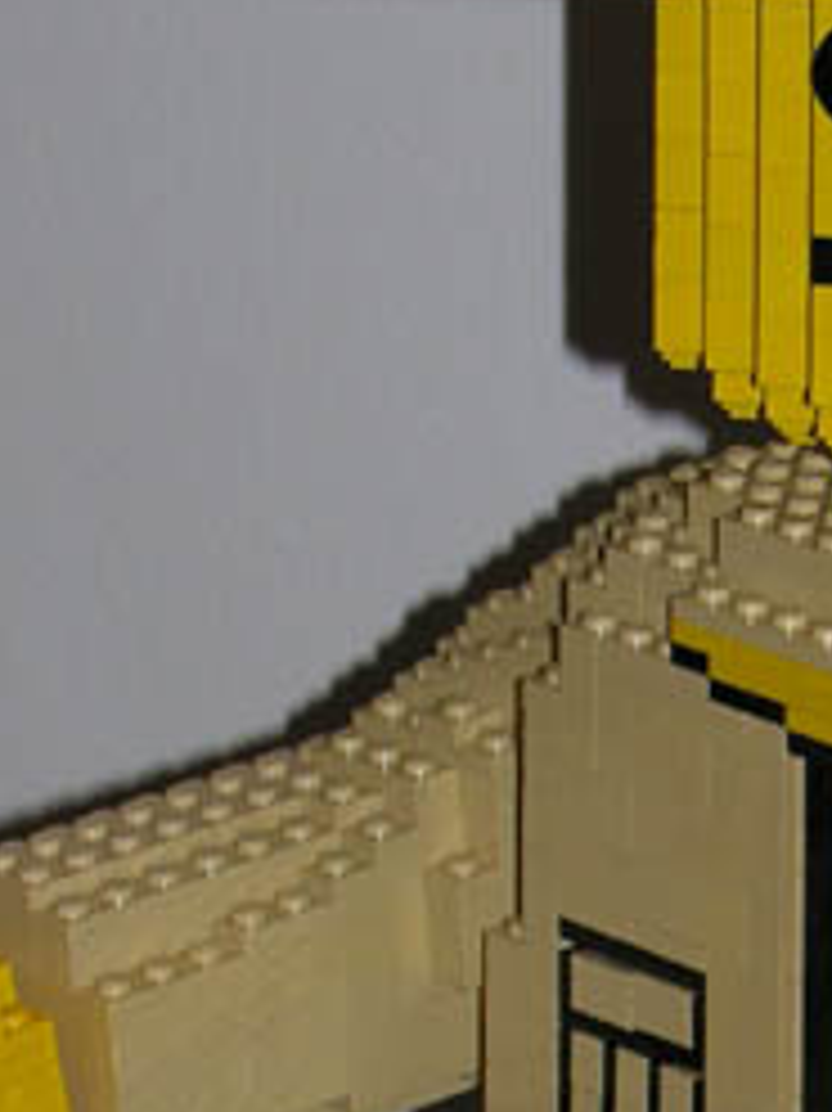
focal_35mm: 324
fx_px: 10392
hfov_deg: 4.6
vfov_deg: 6.1
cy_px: 1202
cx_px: 922
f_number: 3.4
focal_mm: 19.8
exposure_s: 1/60.1
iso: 50
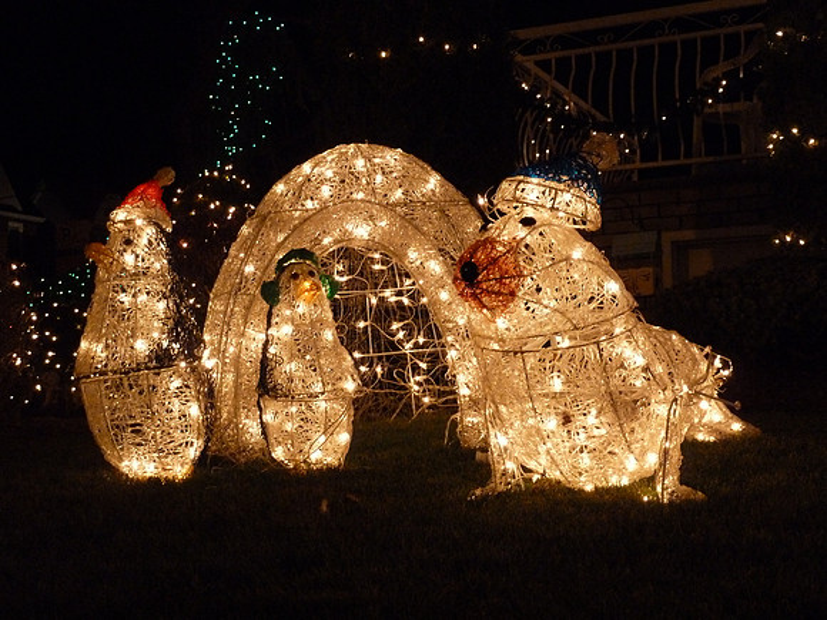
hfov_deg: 36.8
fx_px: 1242
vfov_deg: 28.0
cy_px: 310
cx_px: 414
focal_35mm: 52
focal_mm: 8.5
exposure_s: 1/30
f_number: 3.8
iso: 800
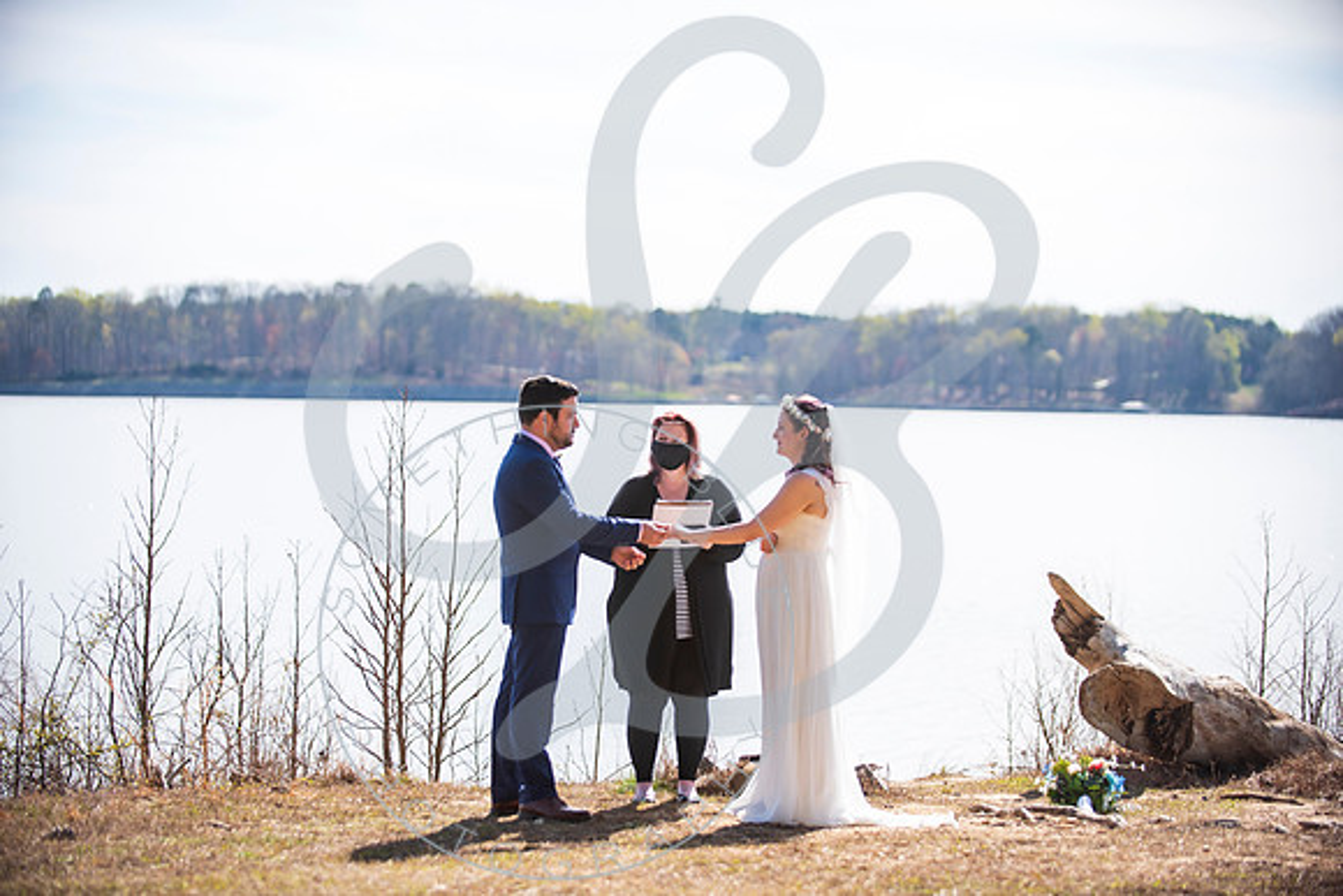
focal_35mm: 95
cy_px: 448
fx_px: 3545
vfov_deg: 14.4
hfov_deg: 21.5
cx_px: 672
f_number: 2.8
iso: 100
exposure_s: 1/1000
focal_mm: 95
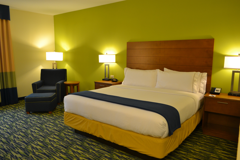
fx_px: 180
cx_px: 120
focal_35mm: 27
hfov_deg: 67.4
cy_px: 80
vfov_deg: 47.9
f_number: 3.5
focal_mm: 18
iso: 400
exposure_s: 1/25
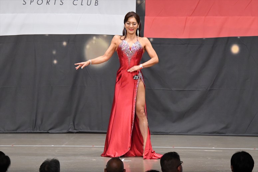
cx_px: 129
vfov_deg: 6.8
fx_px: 1447
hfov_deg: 10.2
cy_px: 86
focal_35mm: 202
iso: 6400
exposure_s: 1/400
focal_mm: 135
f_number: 5.6
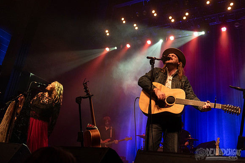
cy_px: 82
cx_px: 122
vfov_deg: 41.1
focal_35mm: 32
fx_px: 218
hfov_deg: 58.7
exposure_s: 1/160
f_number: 3.2
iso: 2500
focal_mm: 32
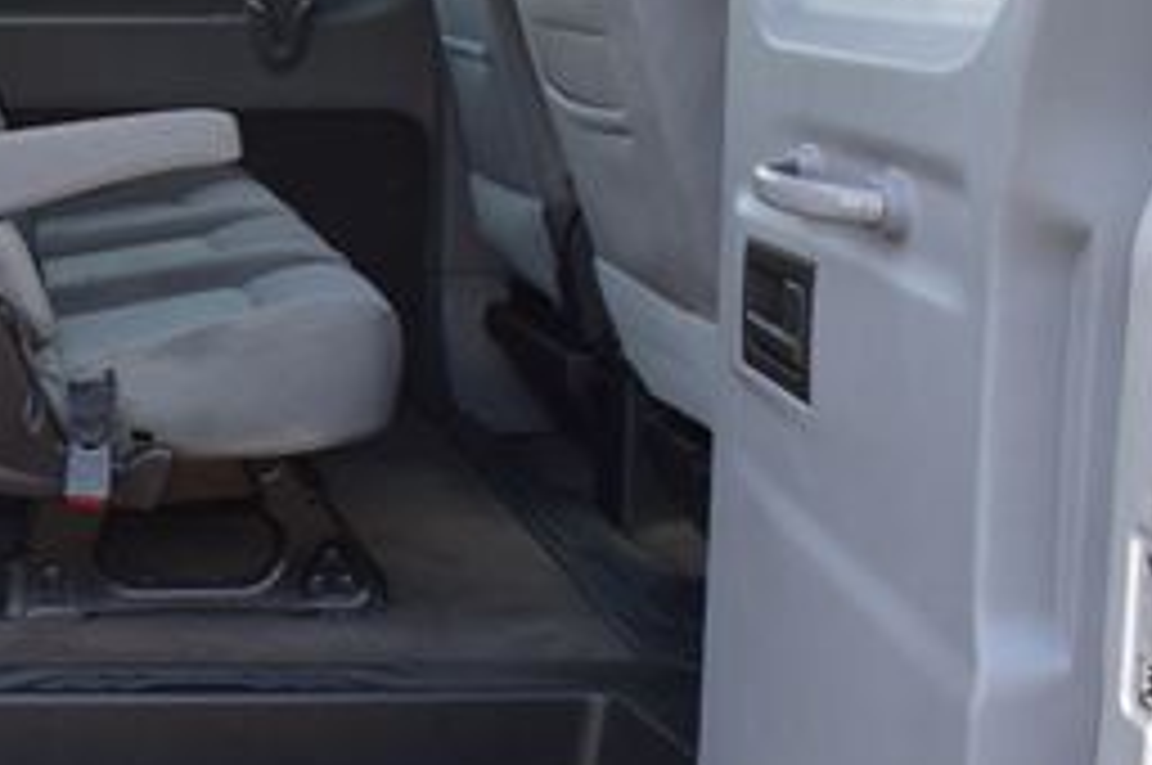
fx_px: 2397
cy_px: 202
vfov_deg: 18.0
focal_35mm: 75
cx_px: -45
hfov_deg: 25.5
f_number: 8
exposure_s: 1/80
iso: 400
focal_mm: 20
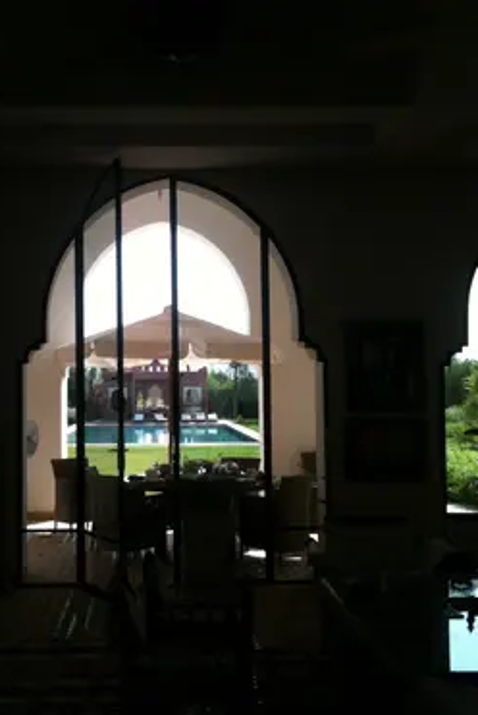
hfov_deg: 27.5
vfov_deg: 40.3
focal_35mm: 49
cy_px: 358
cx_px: 177
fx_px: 974
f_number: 2.8
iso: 64
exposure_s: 1/625
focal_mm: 3.85
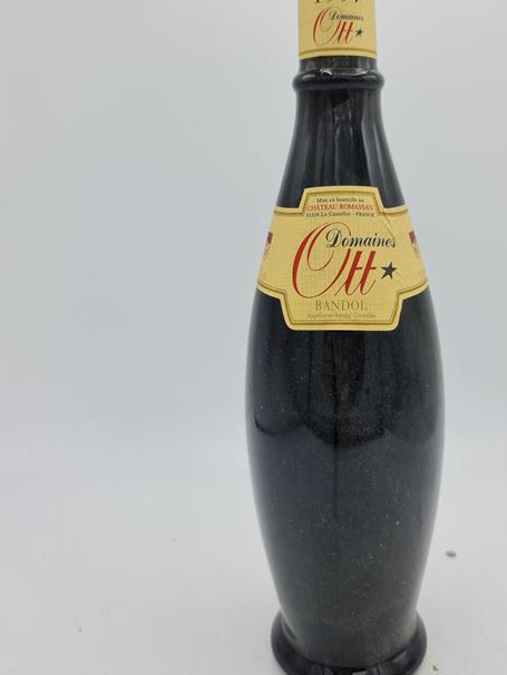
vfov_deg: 55.1
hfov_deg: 42.7
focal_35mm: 33
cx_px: 309
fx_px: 644
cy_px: 286
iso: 50
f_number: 1.8
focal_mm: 7
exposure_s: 1/323
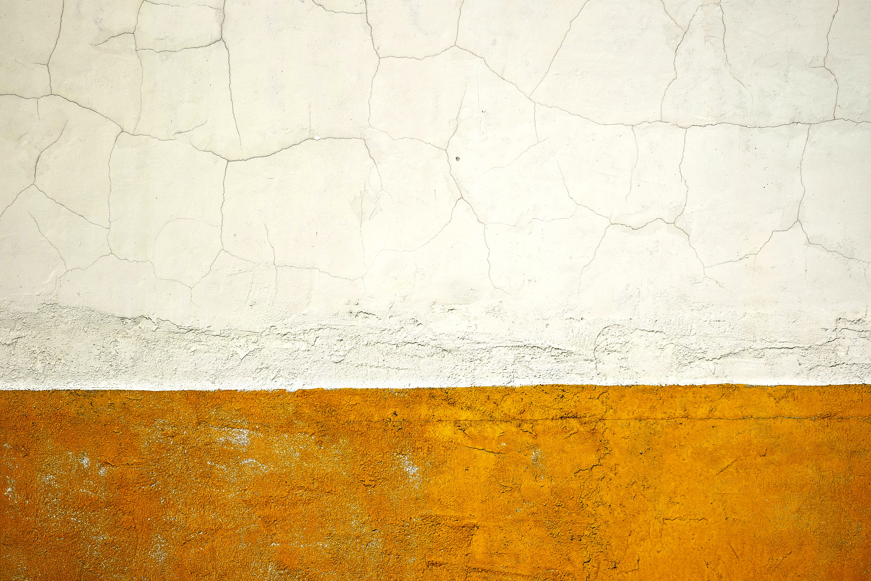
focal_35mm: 53
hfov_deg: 37.5
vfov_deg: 25.5
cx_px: 436
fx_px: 1282
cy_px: 290
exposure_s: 1/850
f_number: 8
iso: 200
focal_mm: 35
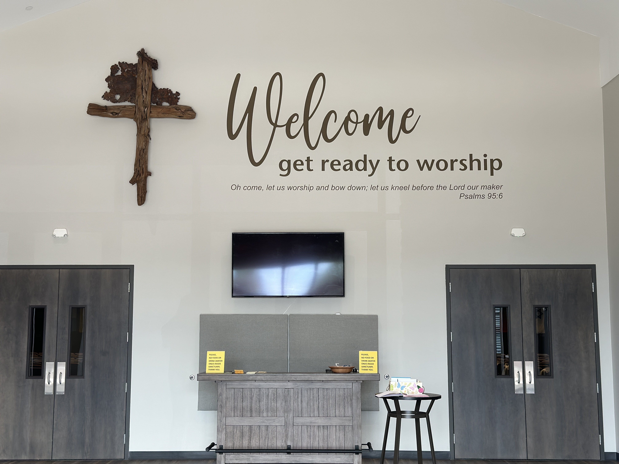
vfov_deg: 30.3
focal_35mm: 48
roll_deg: -0.5
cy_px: 232
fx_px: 858
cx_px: 310
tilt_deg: +5.5
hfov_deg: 39.7
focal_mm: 6.86
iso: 80
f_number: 1.78
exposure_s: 1/120
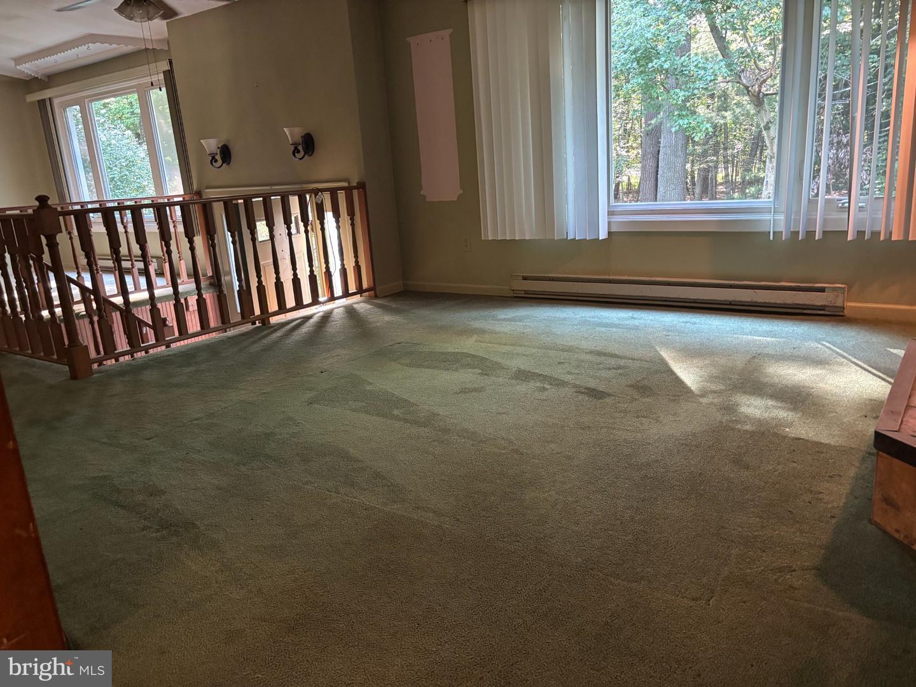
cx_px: 458
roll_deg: +4.0
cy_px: 344
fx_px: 688
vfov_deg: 53.1
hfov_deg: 67.3
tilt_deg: -15.1
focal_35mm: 26
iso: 640
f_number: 1.6
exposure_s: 1/40
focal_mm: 5.96
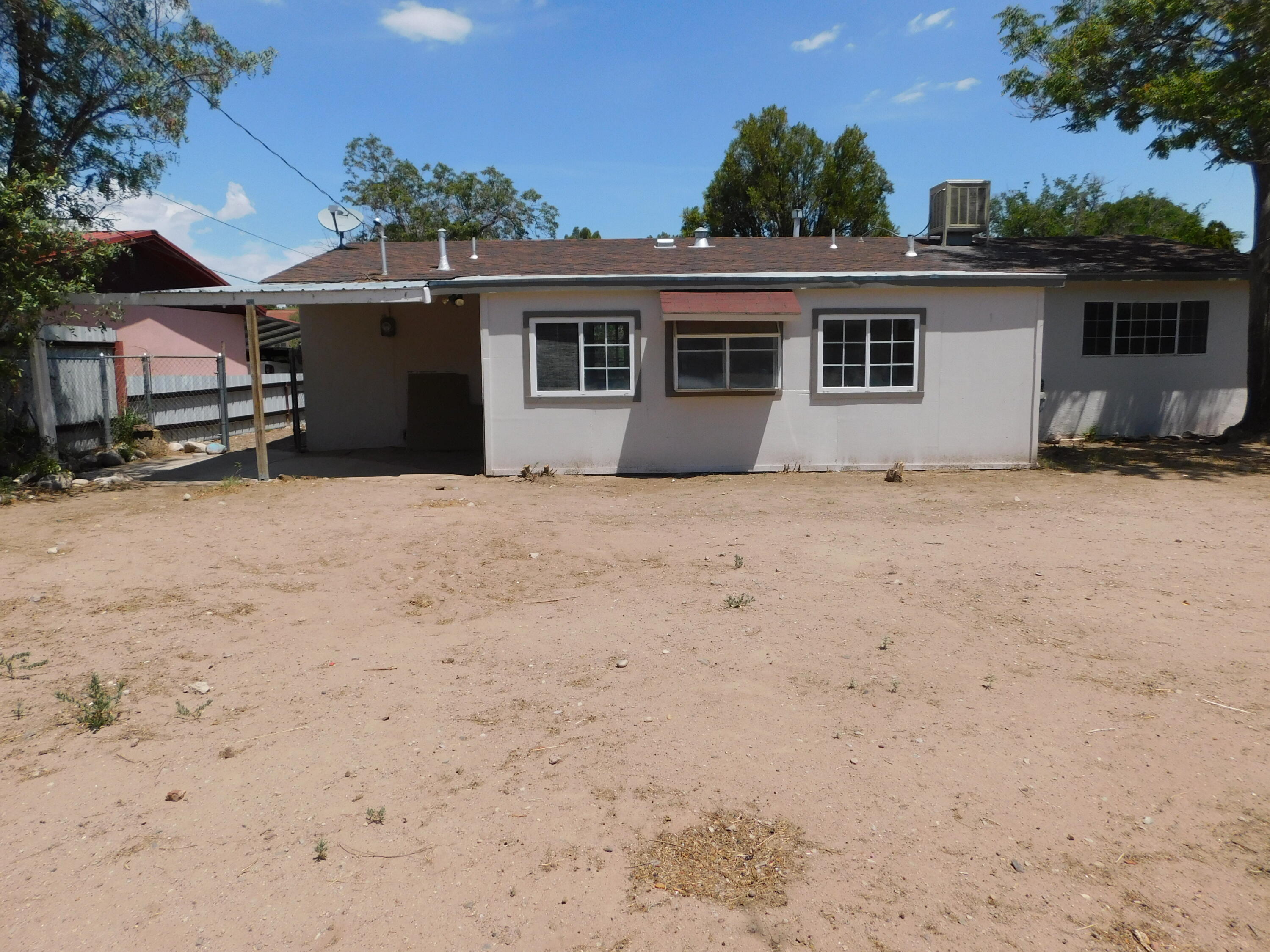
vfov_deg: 58.9
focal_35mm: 23
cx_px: 635
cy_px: 476
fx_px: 844
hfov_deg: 73.9
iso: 125
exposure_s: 1/800
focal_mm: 4
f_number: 6
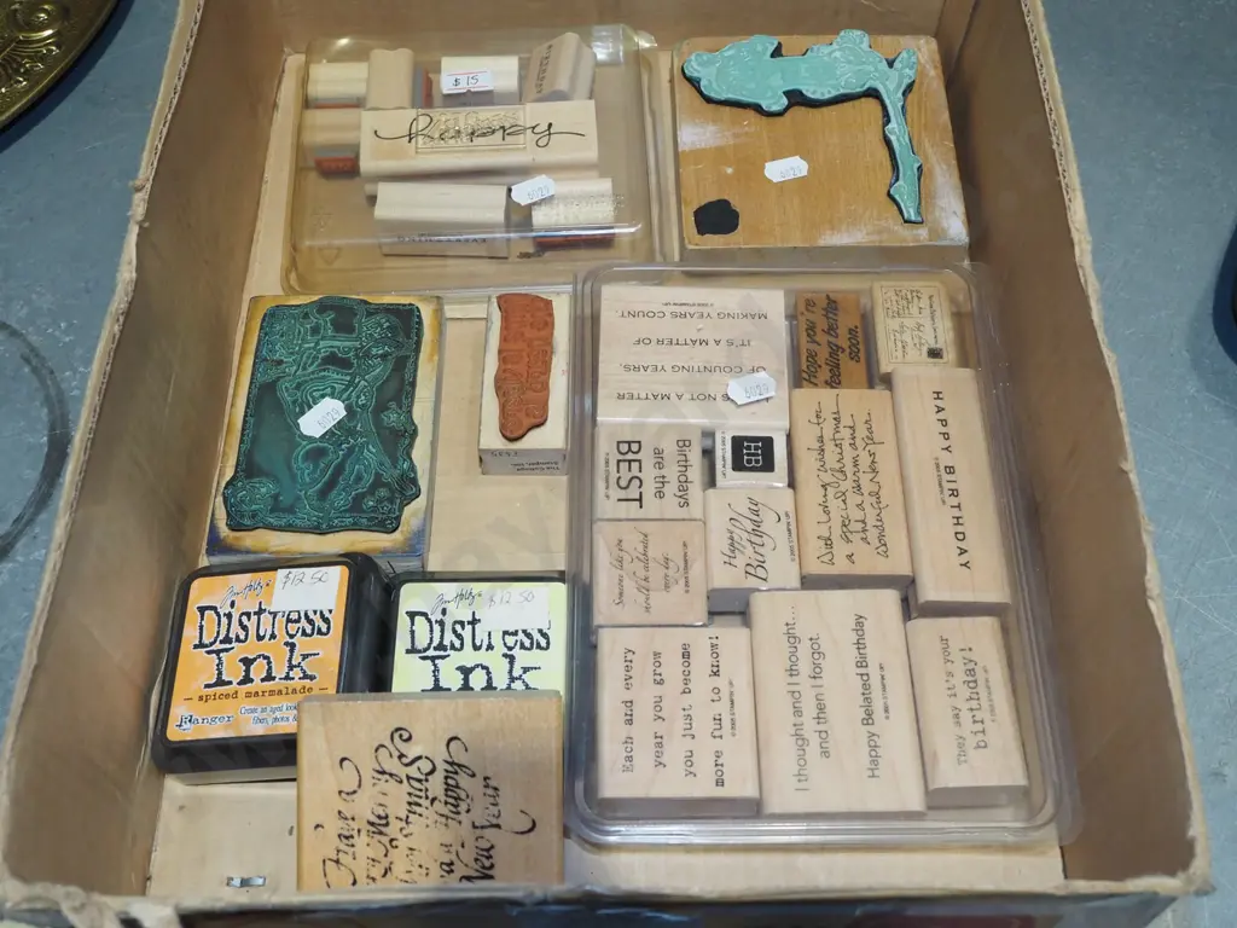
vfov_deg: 36.0
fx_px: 1429
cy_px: 464
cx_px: 618
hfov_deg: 46.8
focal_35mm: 40
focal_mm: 20
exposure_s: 1/200
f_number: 5.6
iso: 1600
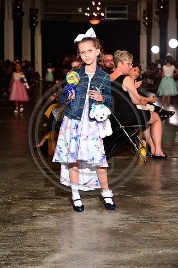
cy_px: 134
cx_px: 89
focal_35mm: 92
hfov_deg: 14.8
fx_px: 683
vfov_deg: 22.2
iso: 1000
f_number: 6.3
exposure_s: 1/125
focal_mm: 92
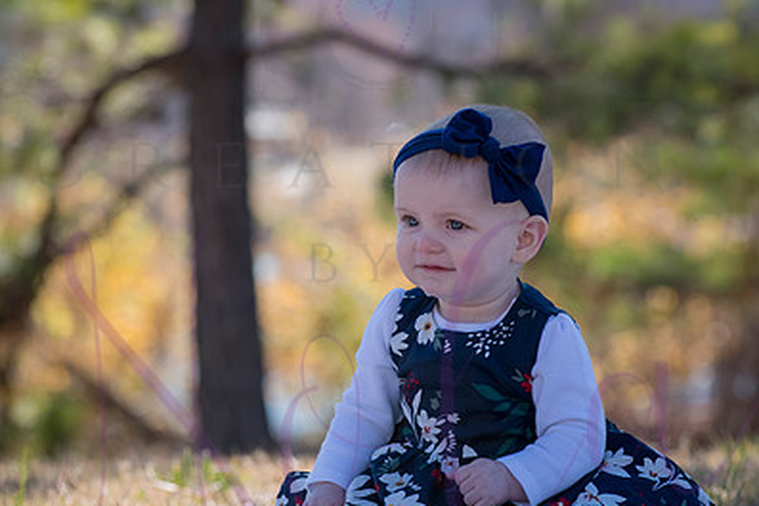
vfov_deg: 7.0
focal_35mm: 197
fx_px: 4155
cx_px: 386
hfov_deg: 10.4
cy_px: 259
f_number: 5.6
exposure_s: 1/640
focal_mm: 135
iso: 400
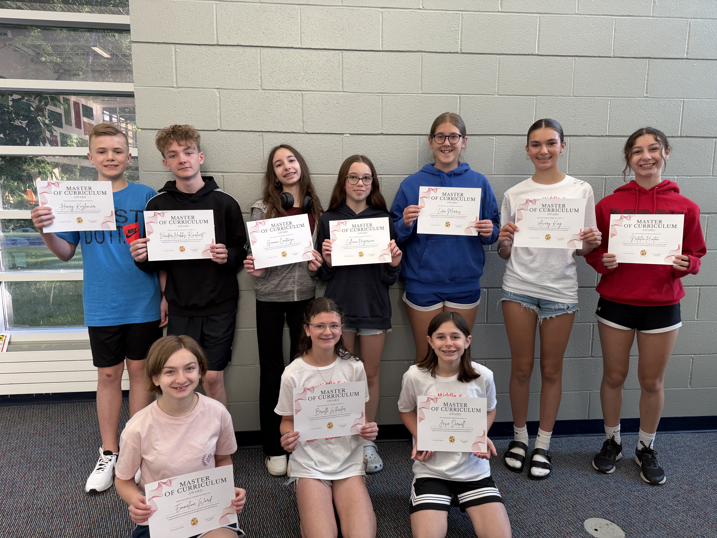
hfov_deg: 71.6
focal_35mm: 24
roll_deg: -0.7
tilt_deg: -8.5
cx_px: 358
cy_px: 269
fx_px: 497
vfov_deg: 56.8
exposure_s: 1/121
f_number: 1.78
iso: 160
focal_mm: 6.76
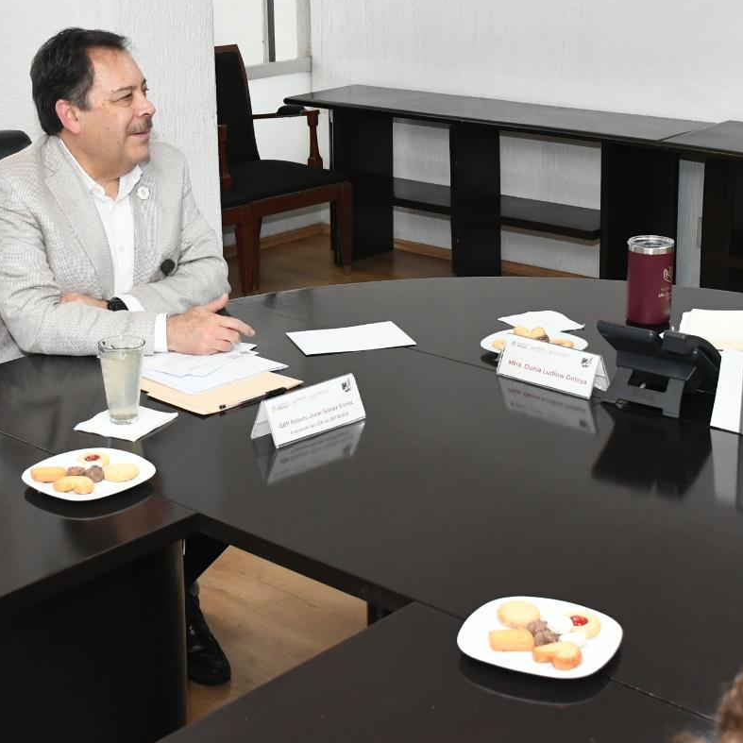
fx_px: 1530
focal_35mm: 63
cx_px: 278
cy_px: 248
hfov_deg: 27.2
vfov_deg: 27.1
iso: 2000
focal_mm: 24
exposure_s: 1/125
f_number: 5.6
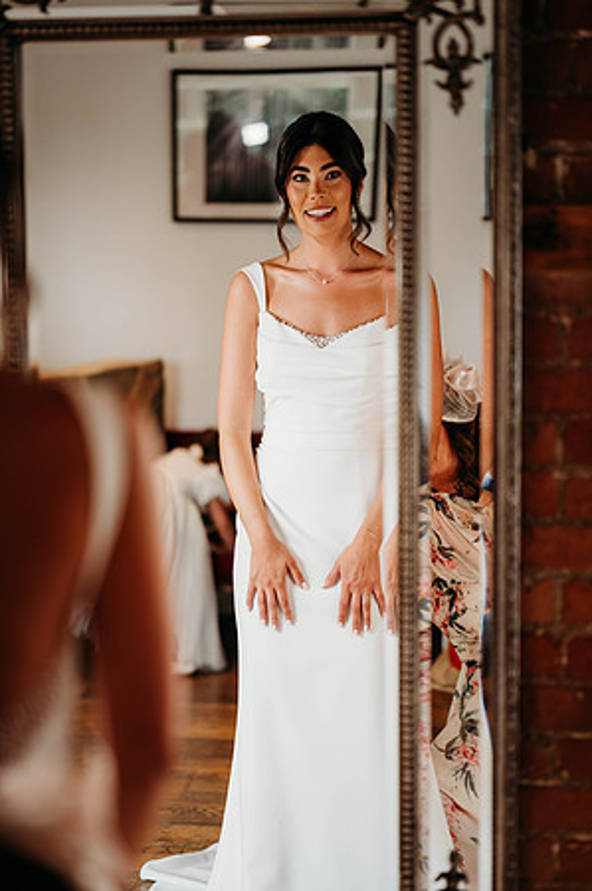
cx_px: 296
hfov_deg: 16.0
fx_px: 2101
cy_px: 446
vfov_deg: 23.9
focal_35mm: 85
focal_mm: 85
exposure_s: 1/200
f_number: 1.8
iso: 220
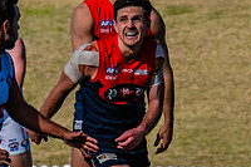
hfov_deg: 1.1
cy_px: 220
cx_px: 367
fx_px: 12546
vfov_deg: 0.8
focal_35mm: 1801
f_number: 16
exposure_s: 1/1600
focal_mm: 420
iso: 800
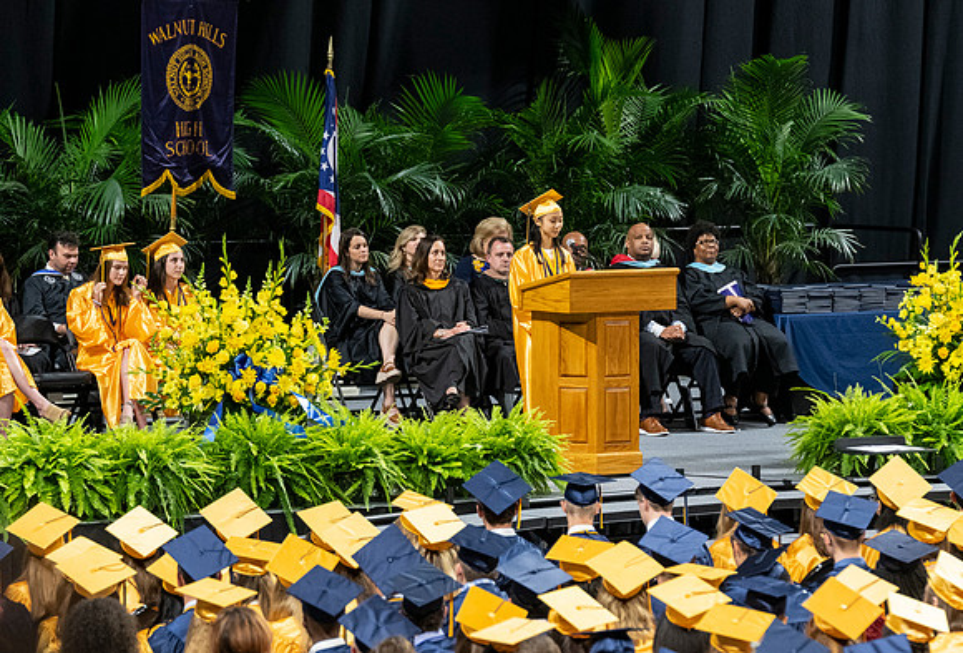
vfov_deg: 6.5
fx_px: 5719
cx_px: 394
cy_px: 306
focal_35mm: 213
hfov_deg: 9.6
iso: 2000
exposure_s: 1/200
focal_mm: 145
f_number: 4.5
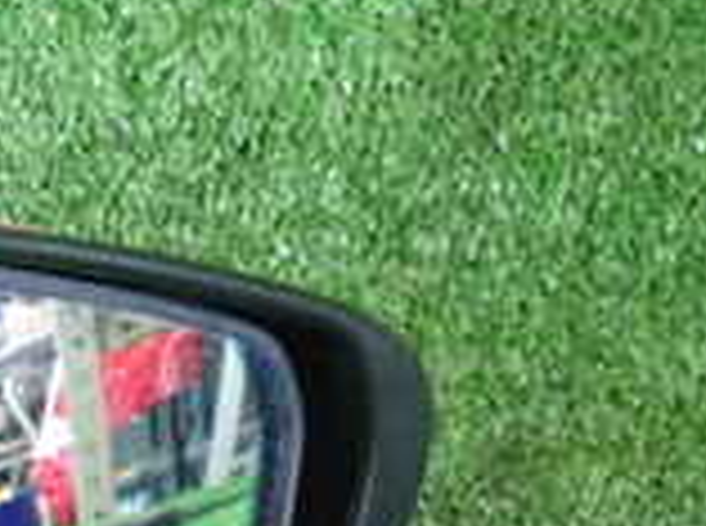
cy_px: 841
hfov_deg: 14.8
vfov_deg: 12.1
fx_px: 2340
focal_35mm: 115
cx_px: -607
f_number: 2.3
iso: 800
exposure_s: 1/30
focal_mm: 5.4
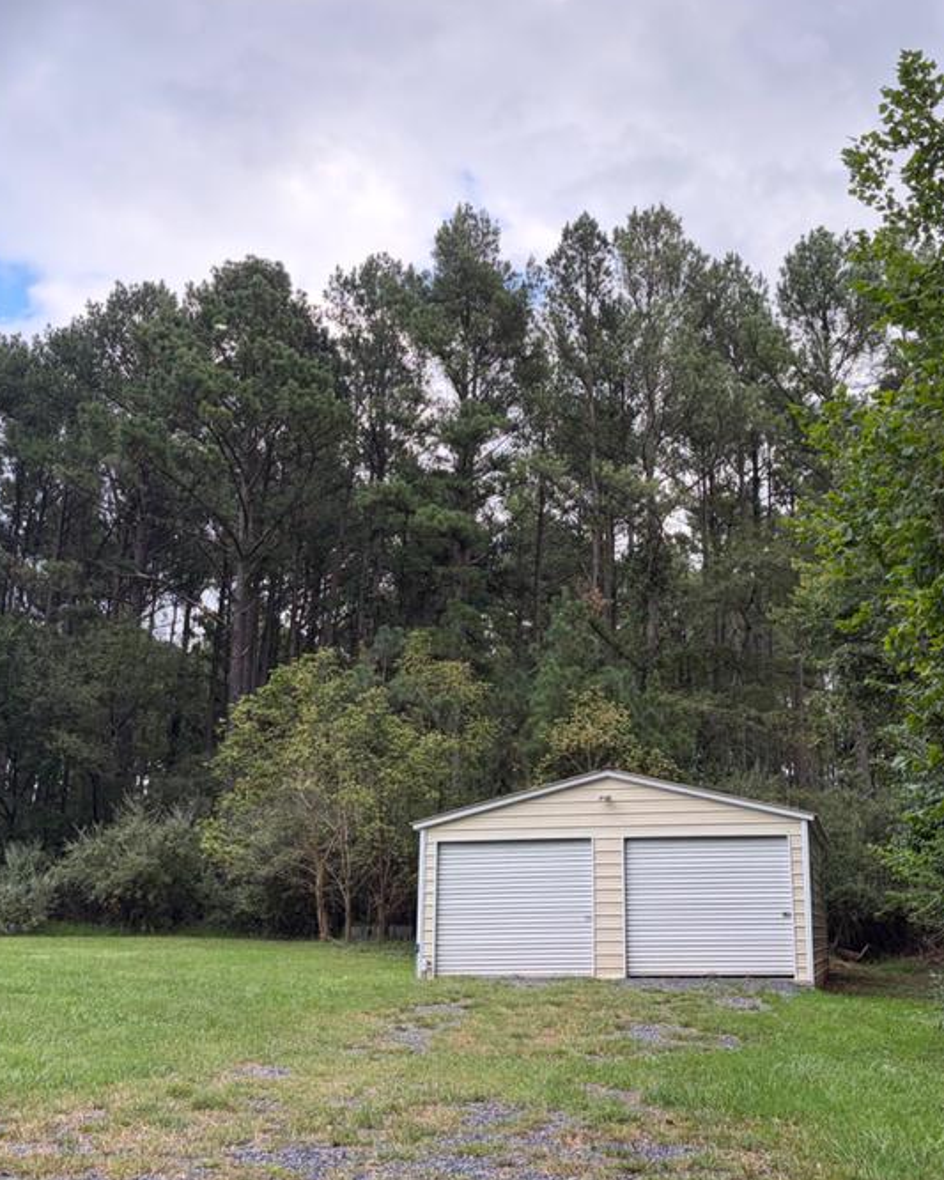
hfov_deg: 38.1
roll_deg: +1.5
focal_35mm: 39
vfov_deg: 46.7
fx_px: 1362
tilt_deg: +17.0
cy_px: 516
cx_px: 574
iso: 64
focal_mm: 5.96
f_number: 1.6
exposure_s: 1/414
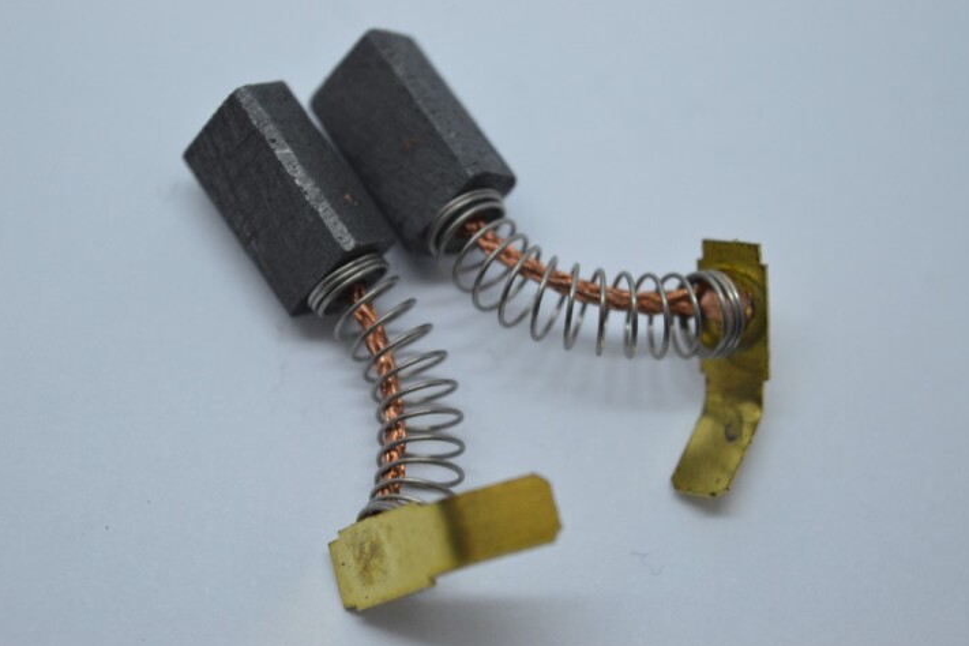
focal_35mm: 84
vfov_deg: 16.4
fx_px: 2248
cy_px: 325
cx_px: 485
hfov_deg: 24.3
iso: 400
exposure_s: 1/100
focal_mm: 55
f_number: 5.6
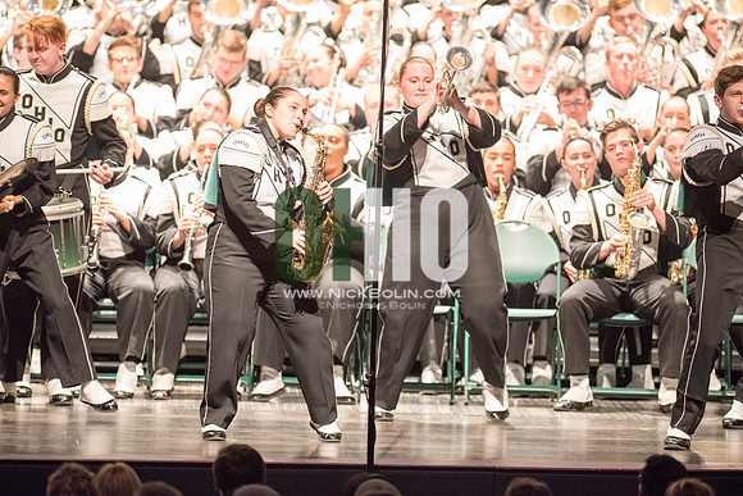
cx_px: 372
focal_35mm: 300
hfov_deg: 6.9
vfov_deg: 4.6
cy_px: 248
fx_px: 6193
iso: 4000
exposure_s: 1/125
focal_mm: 300
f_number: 2.8
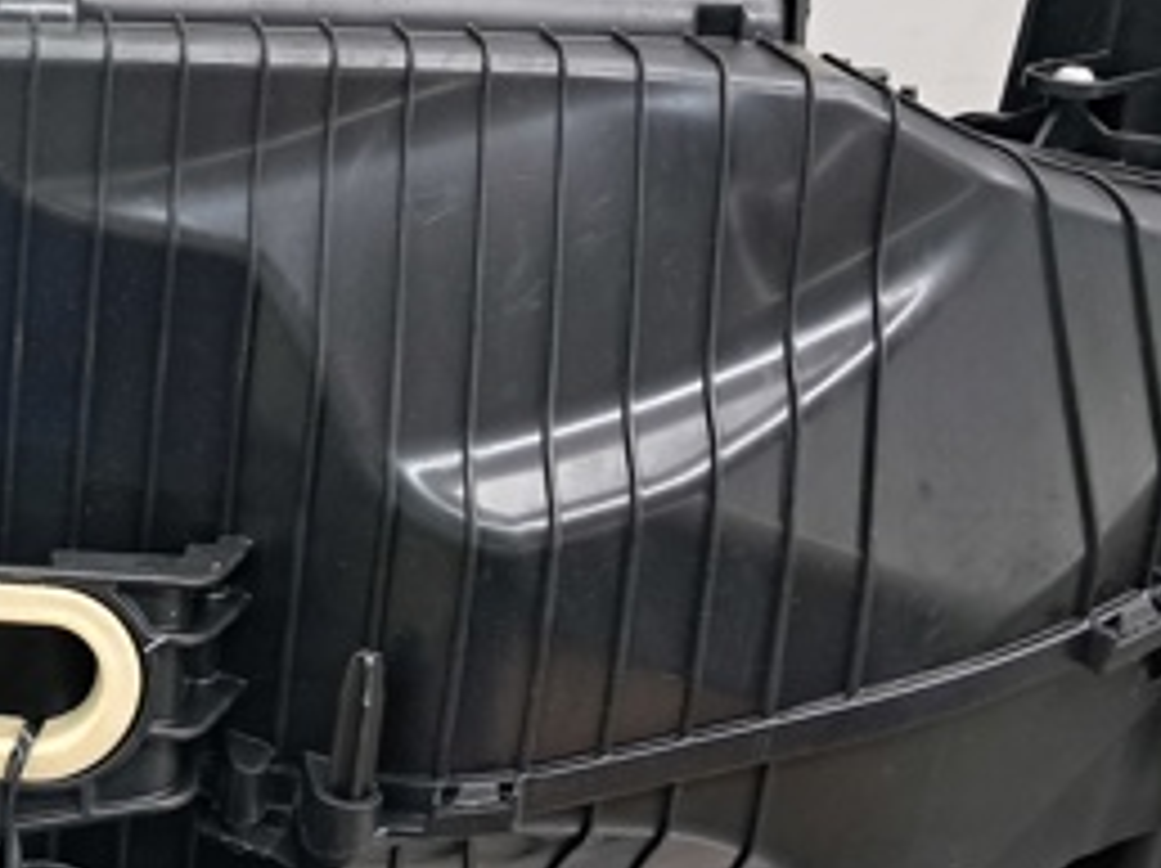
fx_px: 2245
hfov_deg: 26.6
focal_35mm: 67
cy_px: 596
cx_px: -130
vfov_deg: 21.8
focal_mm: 4
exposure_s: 1/50
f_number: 1.8
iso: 160
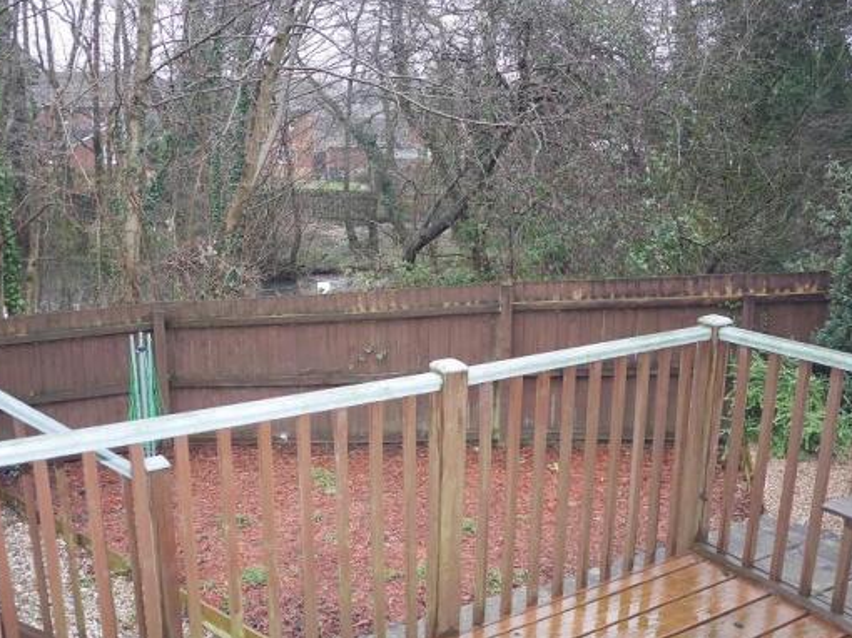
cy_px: 345
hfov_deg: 56.7
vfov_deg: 44.1
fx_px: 787
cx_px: 382
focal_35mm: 32
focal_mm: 14
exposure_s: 1/60
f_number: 2.5
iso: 200
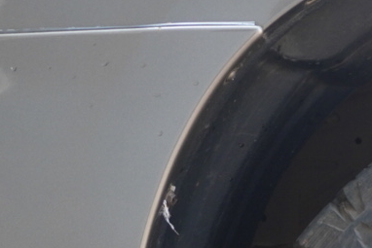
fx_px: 1510
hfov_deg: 12.6
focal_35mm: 146
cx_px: 698
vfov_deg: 9.1
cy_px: 386
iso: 400
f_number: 4
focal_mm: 23
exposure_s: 1/160
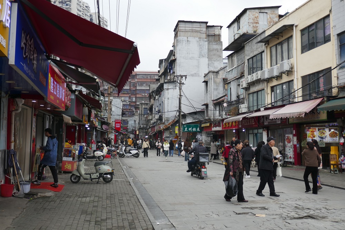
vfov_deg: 35.9
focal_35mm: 37
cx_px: 172
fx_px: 354
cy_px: 115
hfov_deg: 51.9
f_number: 3.6
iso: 125
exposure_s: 1/250
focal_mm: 13.6
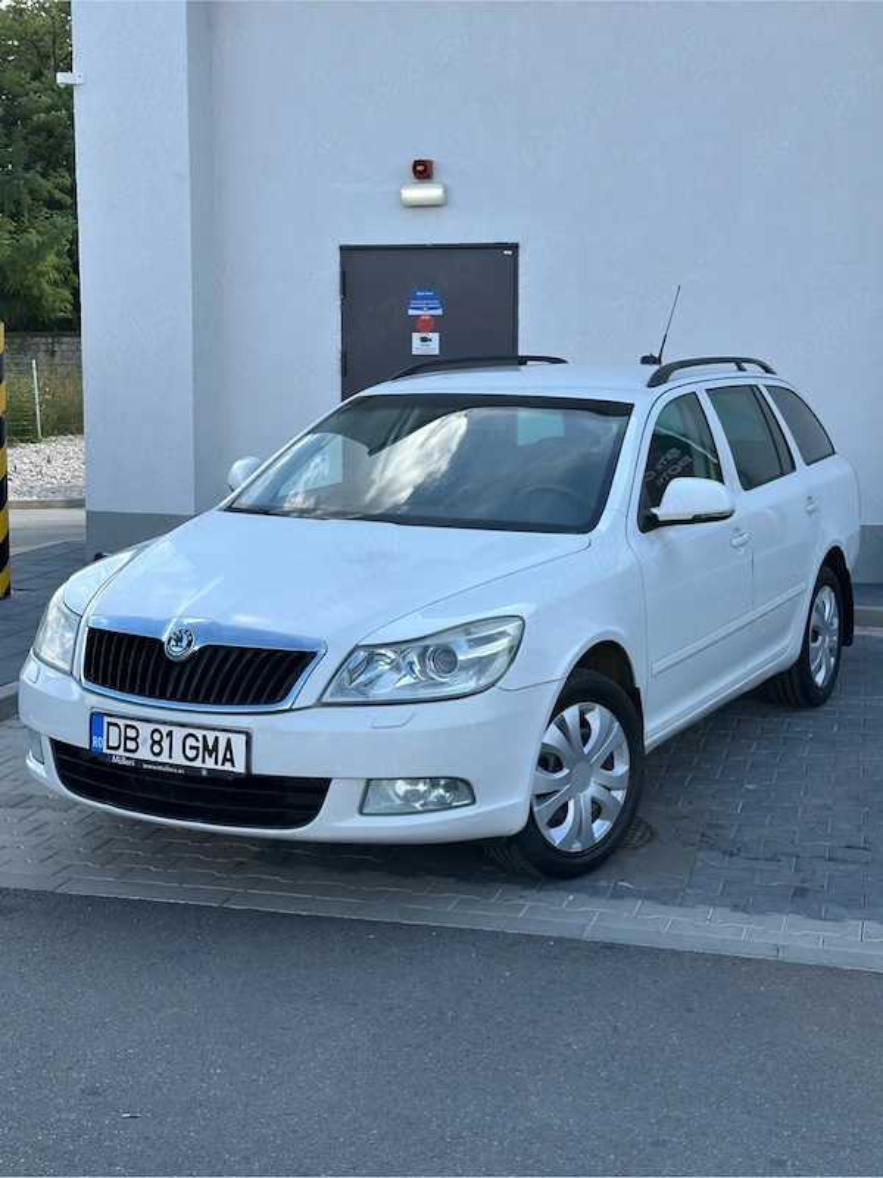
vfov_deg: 39.7
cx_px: 442
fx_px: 1633
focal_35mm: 48
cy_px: 589
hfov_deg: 30.3
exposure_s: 1/1323
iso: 64
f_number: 1.78
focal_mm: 6.86
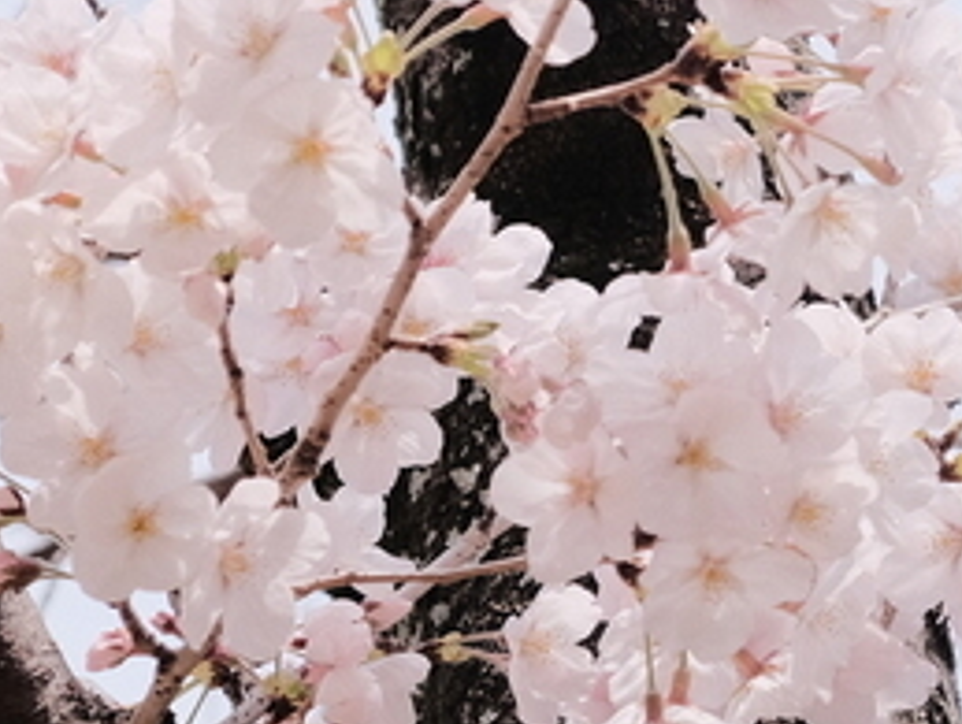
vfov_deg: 6.0
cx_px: 1137
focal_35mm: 246
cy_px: 28
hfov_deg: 8.0
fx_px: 6846
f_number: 5.6
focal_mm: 55
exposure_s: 1/950
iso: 800
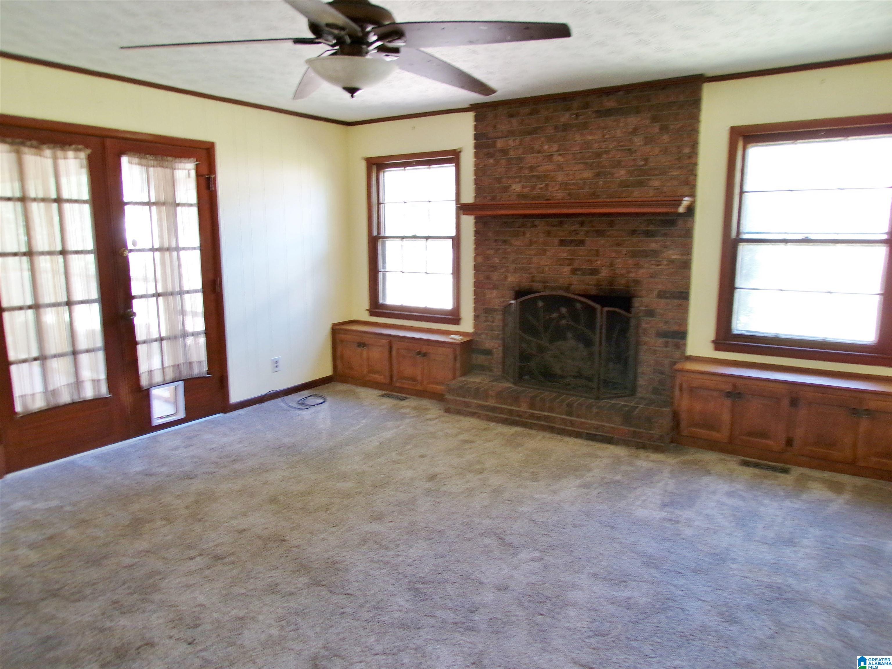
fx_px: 618
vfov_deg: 56.8
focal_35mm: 24
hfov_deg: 71.6
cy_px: 334
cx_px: 446
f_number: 3
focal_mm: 4.3
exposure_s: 1/20
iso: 200
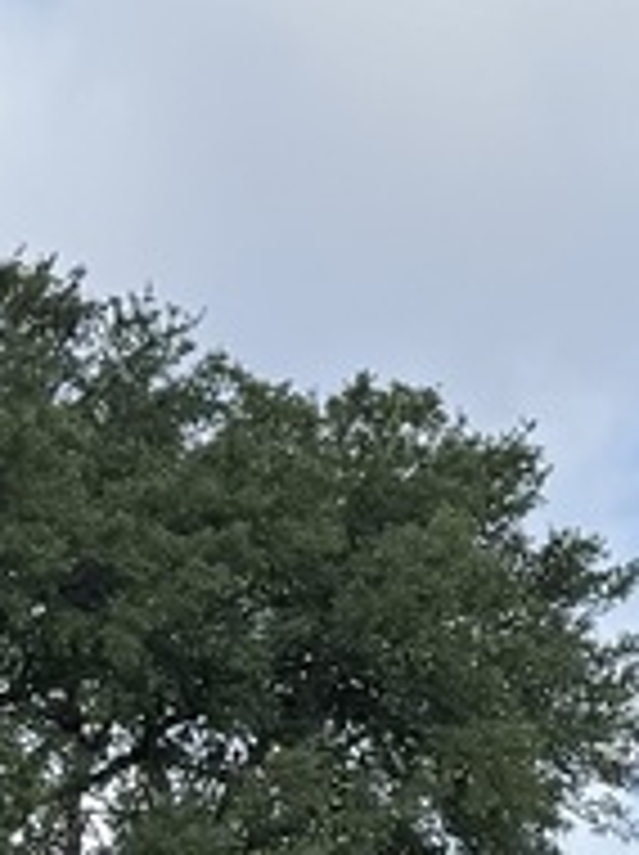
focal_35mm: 182
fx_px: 4490
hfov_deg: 8.1
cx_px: 657
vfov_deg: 10.0
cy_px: 1796
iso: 80
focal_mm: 6.76
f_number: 1.78
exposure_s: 1/2525
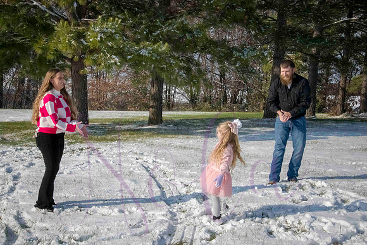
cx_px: 176
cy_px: 120
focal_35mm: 57
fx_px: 581
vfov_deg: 23.8
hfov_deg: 35.0
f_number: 25
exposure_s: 1/800
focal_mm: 38
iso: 800
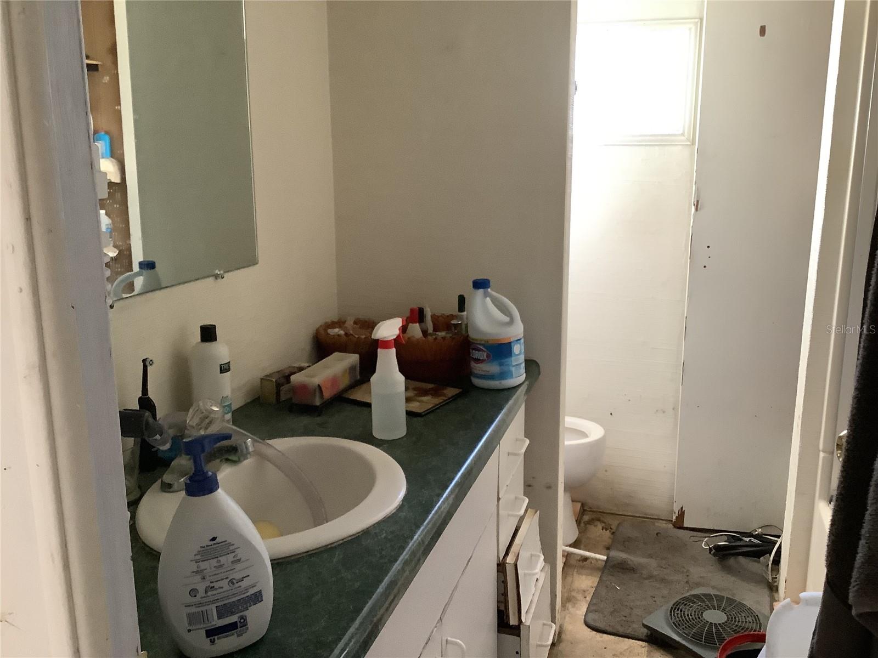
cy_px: 329
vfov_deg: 45.4
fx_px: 786
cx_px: 439
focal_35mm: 31
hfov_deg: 58.4
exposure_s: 1/50
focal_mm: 3.3
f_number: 2.4
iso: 250
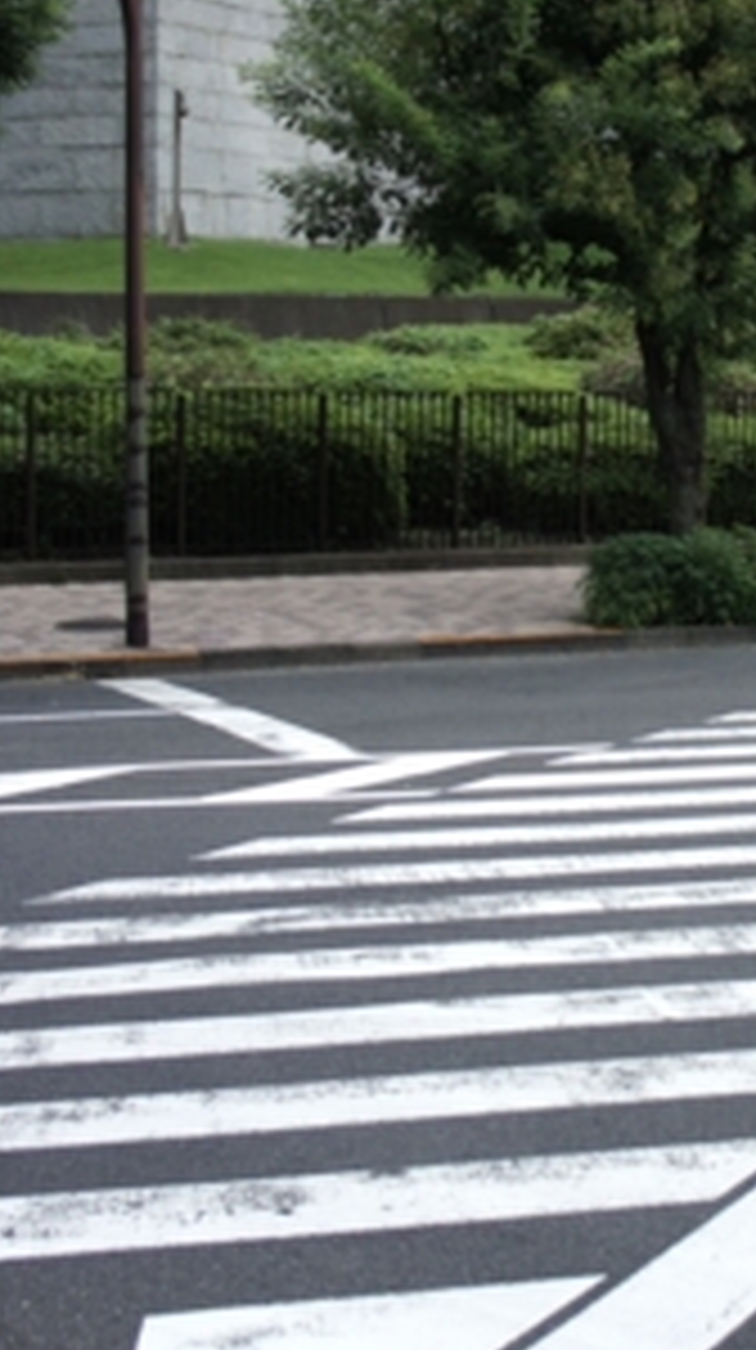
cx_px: 785
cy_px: 446
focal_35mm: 66
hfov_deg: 17.7
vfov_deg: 31.6
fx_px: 2362
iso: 200
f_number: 4
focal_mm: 21
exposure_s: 1/1250
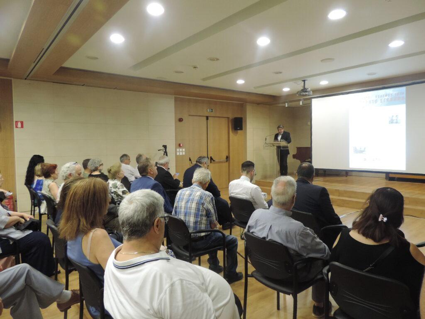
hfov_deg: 71.6
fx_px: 295
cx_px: 212
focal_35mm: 24
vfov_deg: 56.8
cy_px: 160
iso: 400
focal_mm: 4.3
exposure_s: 1/20
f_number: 3
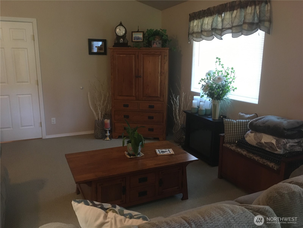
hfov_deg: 61.7
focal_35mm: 29
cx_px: 152
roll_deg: -1.1
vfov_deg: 48.2
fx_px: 254
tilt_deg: -13.0
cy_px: 114
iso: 200
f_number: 2.2
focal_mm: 4.15
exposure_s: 1/30
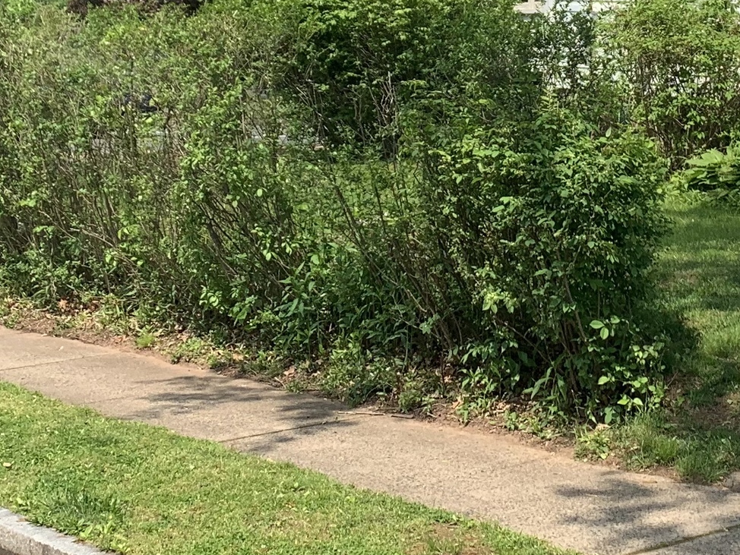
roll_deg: -1.2
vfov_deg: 17.3
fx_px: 1753
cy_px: -78
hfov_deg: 23.5
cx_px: 571
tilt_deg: +2.6
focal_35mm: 82
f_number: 1.8
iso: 25
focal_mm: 4.25
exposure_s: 1/1779
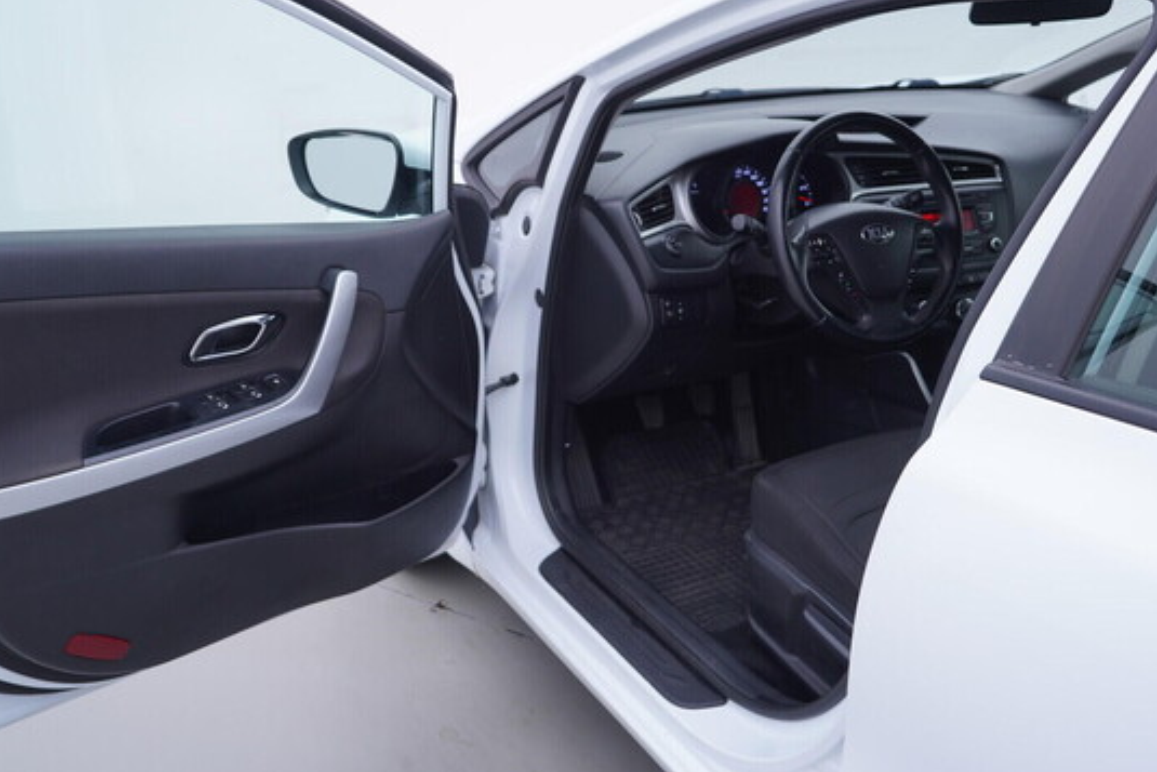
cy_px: 388
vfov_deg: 36.0
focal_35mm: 37
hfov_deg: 51.9
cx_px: 584
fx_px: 1189
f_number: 3.5
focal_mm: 24
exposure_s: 1/60
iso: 125
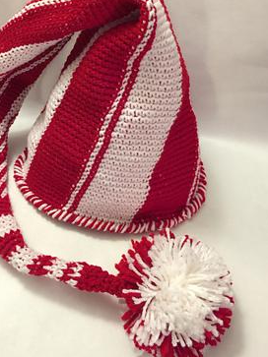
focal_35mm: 40
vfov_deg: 46.4
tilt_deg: -53.7
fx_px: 413
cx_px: 104
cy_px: 133
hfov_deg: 35.8
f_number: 2.2
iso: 100
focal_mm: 4.15
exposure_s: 1/4
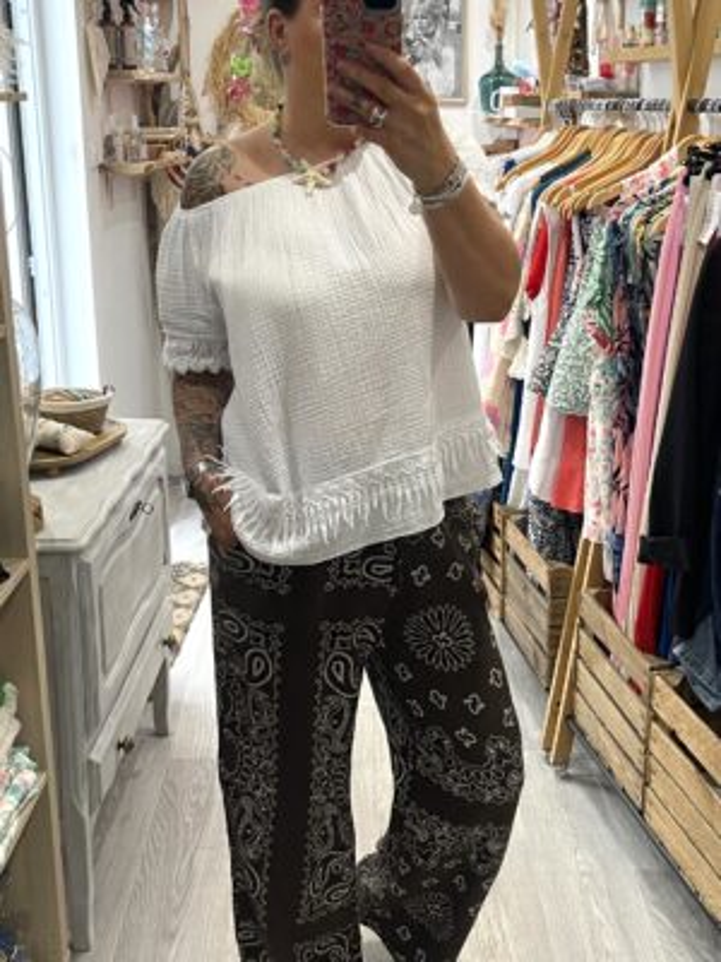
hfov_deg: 54.9
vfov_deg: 69.4
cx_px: 360
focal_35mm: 25
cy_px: 481
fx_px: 694
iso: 64
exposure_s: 1/50
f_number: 1.6
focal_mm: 5.1
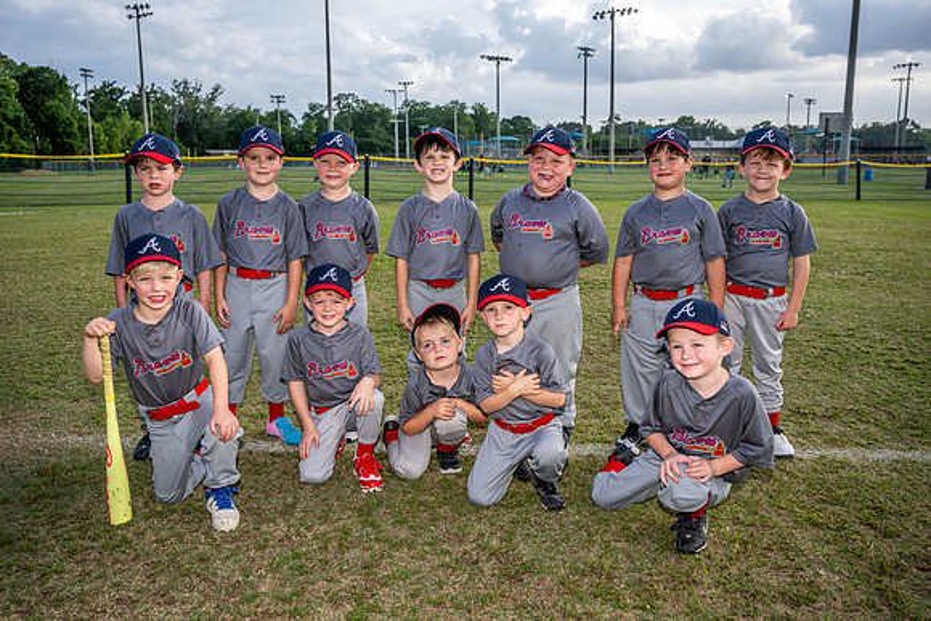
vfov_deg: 41.1
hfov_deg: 58.7
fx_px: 828
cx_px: 466
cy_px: 310
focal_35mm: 32
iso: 100
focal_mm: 32
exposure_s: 1/200
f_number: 5.6
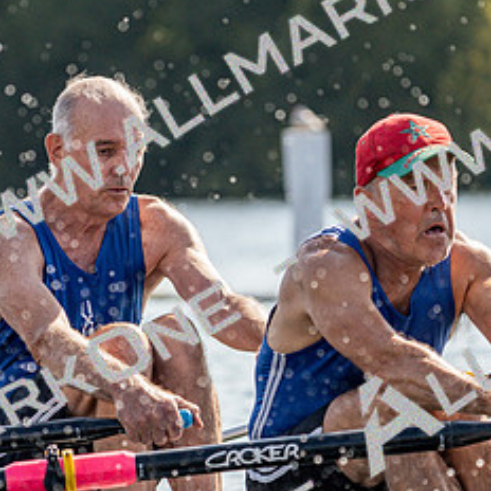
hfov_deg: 3.2
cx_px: 178
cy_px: 276
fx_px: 8698
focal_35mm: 542
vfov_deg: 3.2
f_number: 5.6
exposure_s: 1/1600
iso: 320
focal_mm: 255
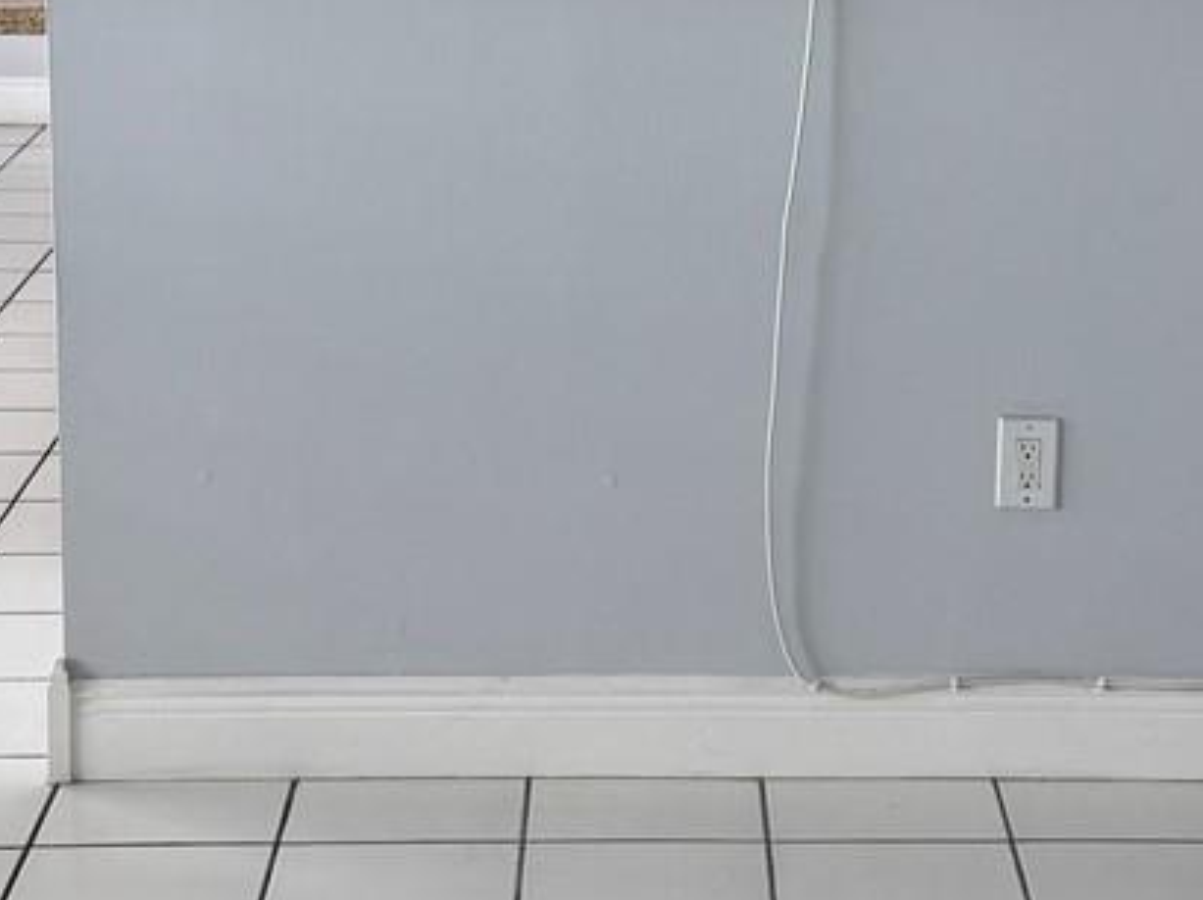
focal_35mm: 94
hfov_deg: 20.9
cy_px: 41
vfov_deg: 15.5
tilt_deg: -9.1
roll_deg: +0.3
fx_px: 3264
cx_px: 688
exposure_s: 1/120
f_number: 1.78
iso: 125
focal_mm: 6.76
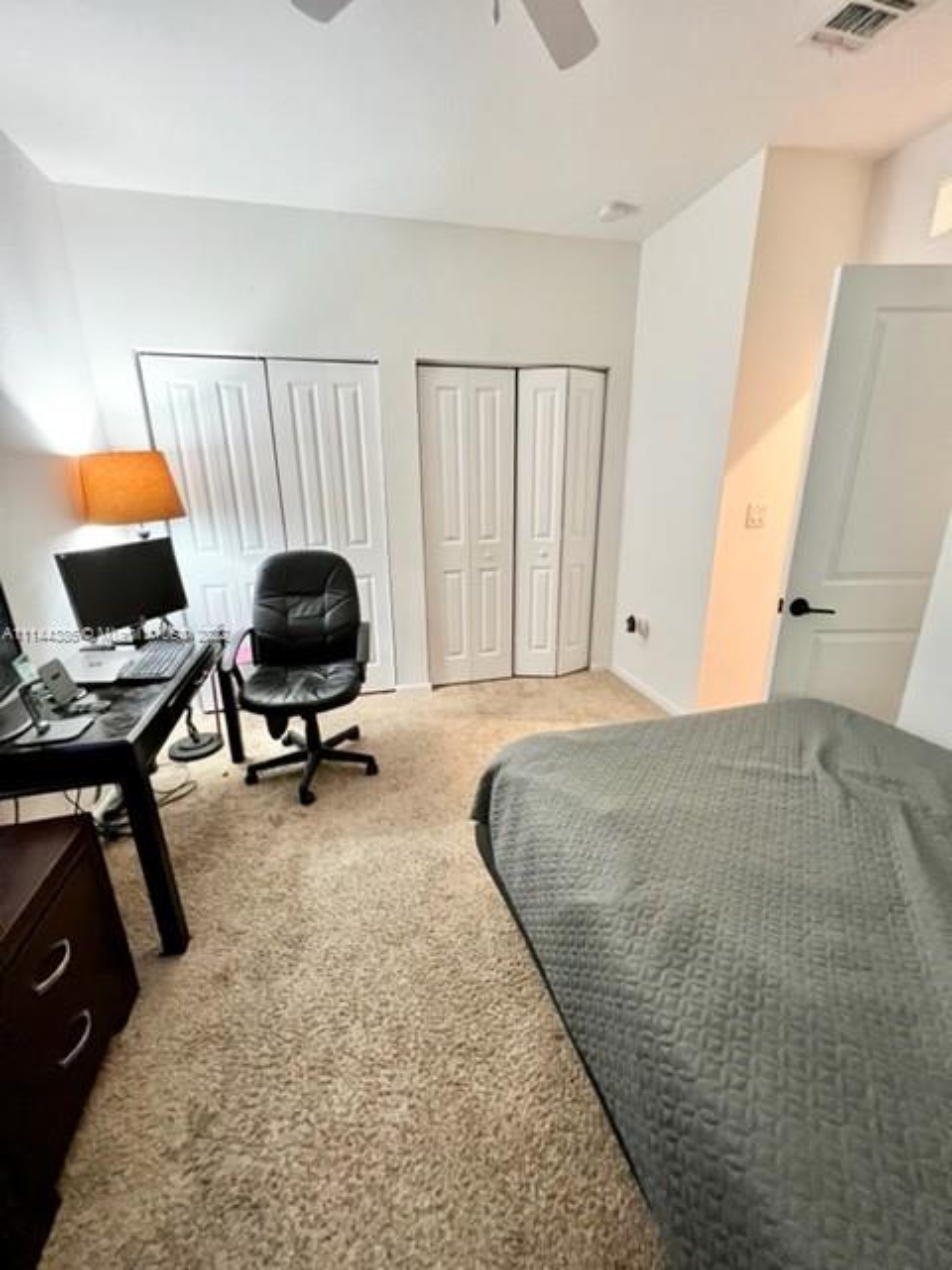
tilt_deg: -18.0
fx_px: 477
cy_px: 635
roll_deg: +0.6
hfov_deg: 89.9
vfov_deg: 106.2
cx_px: 476
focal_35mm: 13
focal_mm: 1.57
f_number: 1.8
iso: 640
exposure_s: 1/60
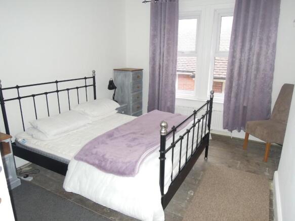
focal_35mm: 24
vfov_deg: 56.8
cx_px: 148
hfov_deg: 71.6
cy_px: 110
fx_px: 204
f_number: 2.8
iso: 320
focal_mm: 4.3
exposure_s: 1/30
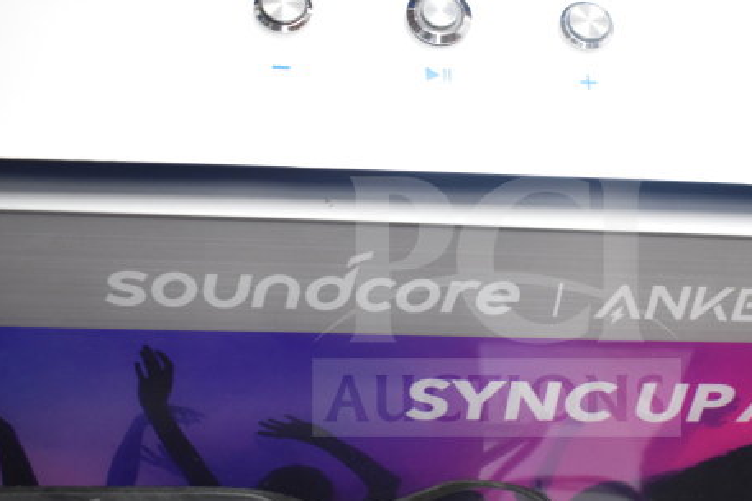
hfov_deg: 37.8
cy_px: 306
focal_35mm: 52
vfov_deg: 25.9
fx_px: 1086
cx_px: 496
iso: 1800
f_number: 4
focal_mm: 26
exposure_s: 1/40
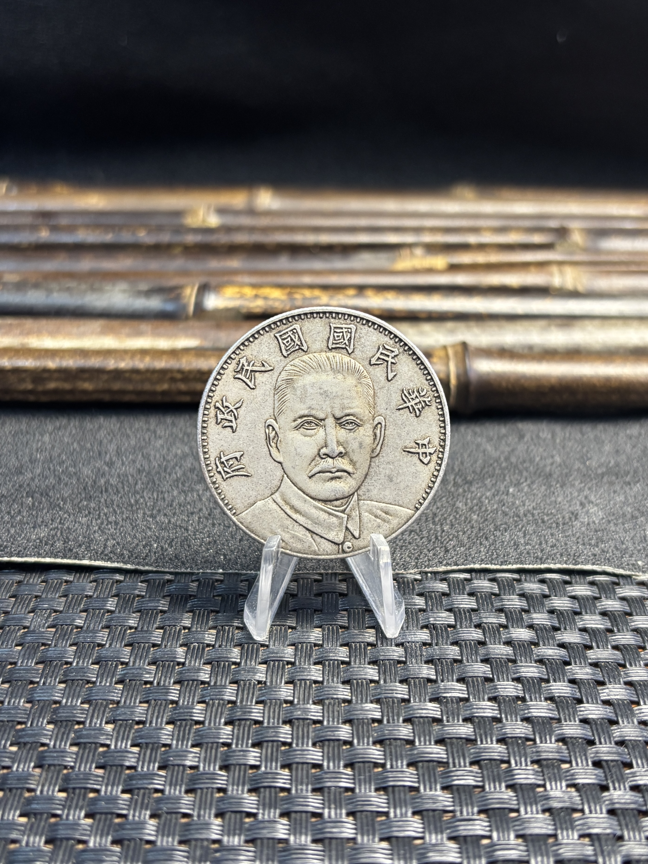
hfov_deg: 53.1
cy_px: 432
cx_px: 324
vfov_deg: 67.3
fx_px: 649
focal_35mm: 26
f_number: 1.6
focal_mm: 5.96
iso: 250
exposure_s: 1/60
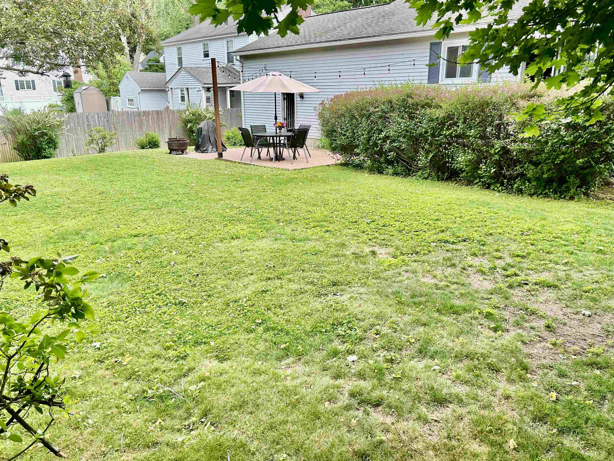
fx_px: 461
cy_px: 230
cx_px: 307
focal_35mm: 26
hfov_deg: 67.3
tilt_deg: -16.3
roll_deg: +0.8
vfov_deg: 53.1
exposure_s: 1/588
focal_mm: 5.7
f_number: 1.5
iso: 50
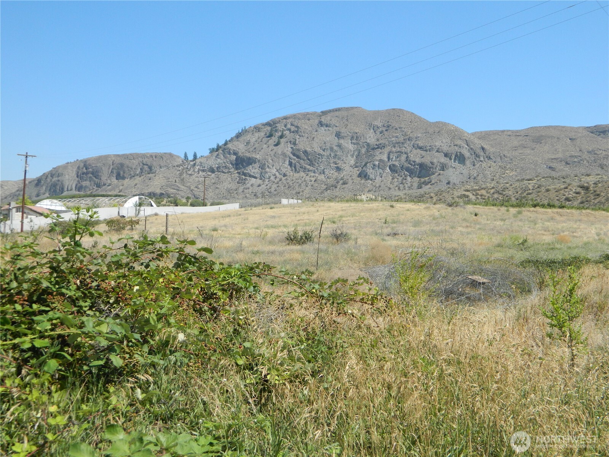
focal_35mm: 41
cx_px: 304
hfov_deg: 45.8
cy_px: 228
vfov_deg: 35.1
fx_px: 721
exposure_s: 1/160
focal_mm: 7.3
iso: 110
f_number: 9.8
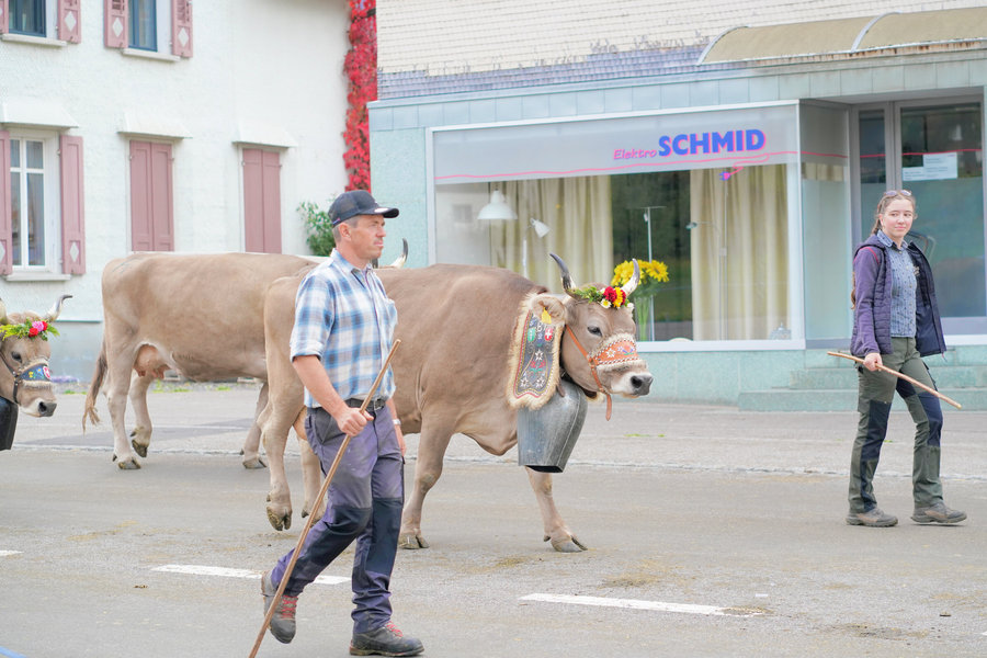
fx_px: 2330
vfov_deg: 16.1
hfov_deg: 23.9
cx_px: 494
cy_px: 329
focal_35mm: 85
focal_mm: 85
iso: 800
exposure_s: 1/640
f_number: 4
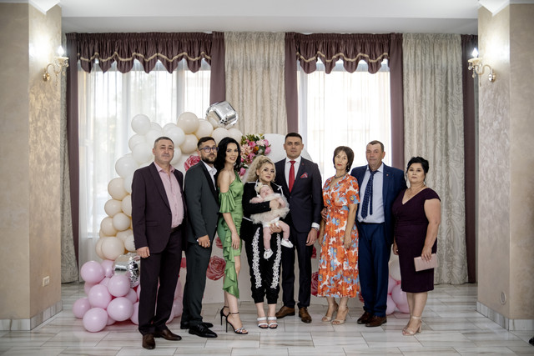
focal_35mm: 35
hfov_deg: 54.4
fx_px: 519
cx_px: 267
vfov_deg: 37.9
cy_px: 178
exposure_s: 1/160
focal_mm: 23
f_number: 1.6
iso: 800
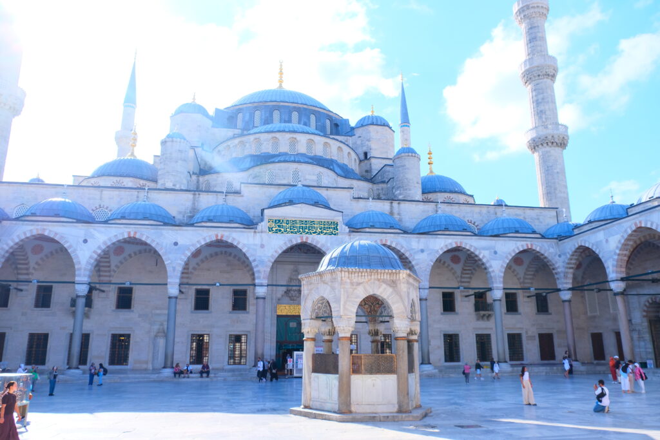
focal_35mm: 27
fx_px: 495
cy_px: 220
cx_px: 330
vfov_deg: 47.9
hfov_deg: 67.4
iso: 320
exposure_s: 1/350
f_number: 5.6
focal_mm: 18
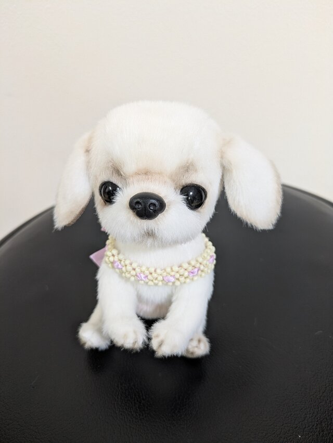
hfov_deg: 54.9
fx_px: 320
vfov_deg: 69.4
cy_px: 222
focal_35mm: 25
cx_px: 166
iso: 242
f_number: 1.89
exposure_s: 1/30
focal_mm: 5.43
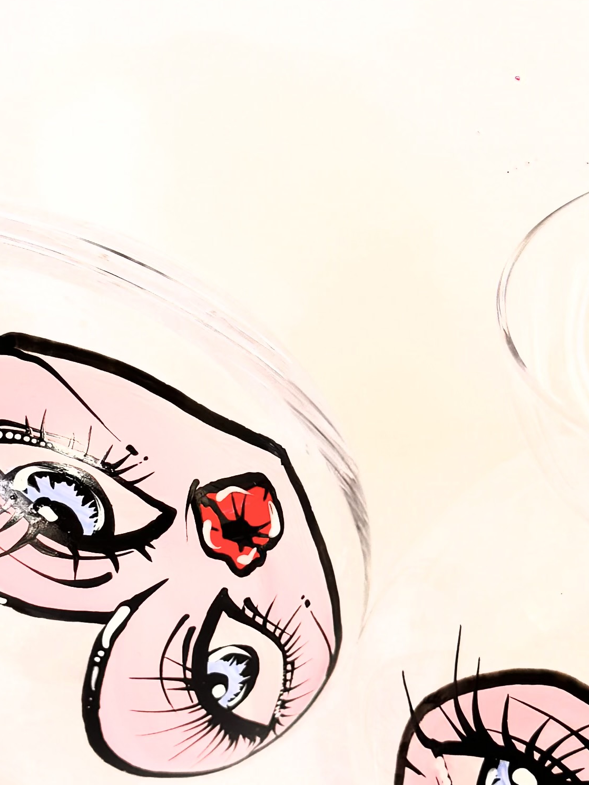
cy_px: 427
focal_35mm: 92
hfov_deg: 16.1
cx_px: 359
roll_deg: -0.6
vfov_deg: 21.3
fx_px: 2087
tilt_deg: -39.0
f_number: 1.78
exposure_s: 1/360
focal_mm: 6.76
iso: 80
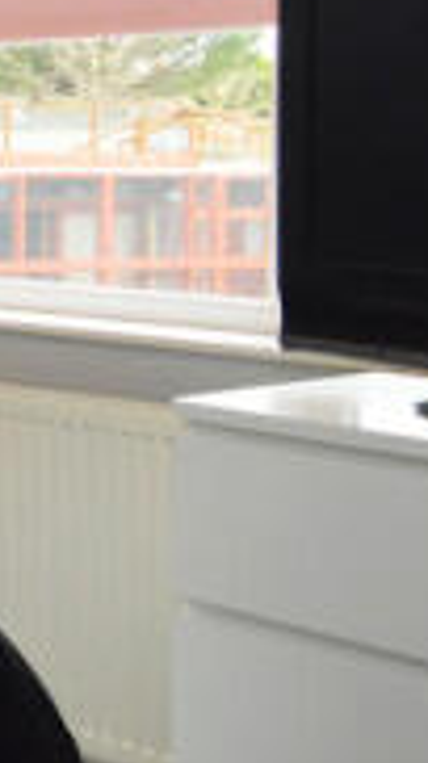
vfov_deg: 30.4
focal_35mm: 68
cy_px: 176
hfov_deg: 12.5
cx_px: -684
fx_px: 1376
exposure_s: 1/60
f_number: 4
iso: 400
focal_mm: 12
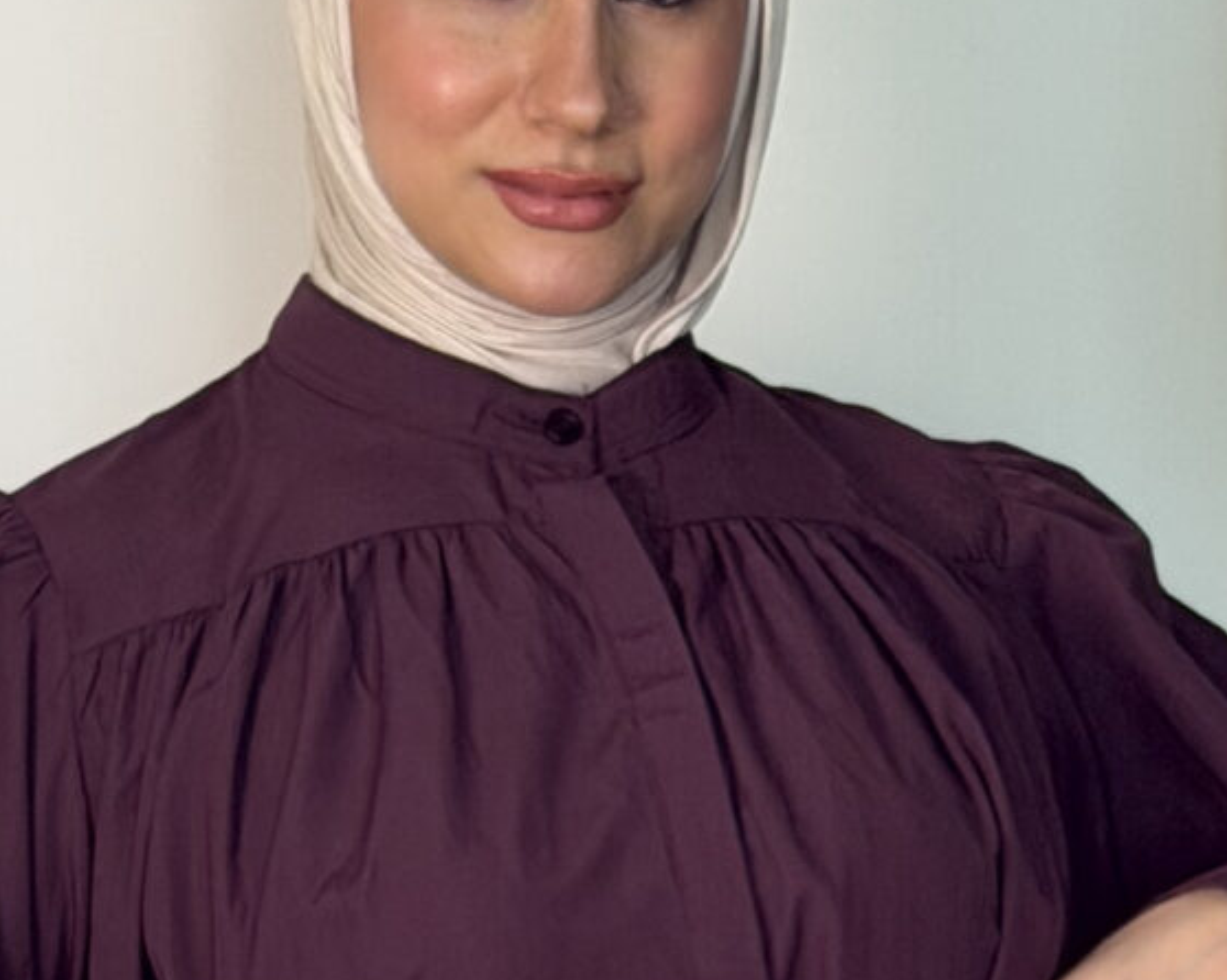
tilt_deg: -9.5
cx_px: 825
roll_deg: +0.5
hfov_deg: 9.0
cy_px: 2008
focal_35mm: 215
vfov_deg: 6.9
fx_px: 7805
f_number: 1.78
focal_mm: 6.76
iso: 80
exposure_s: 1/100
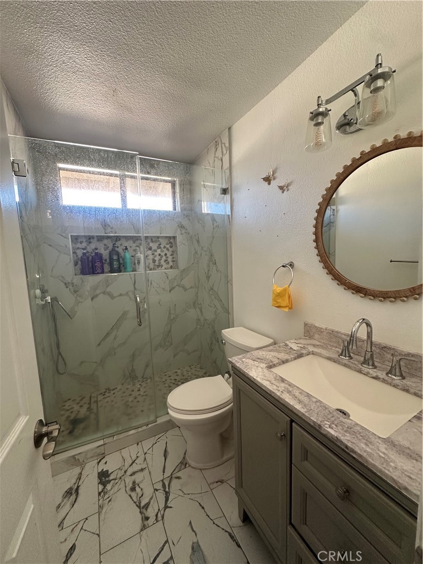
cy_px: 282
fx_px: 228
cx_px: 212
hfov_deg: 85.7
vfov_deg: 102.1
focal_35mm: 14
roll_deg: +2.0
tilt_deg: -7.7
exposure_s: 1/120
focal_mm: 2.22
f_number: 2.2
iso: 250
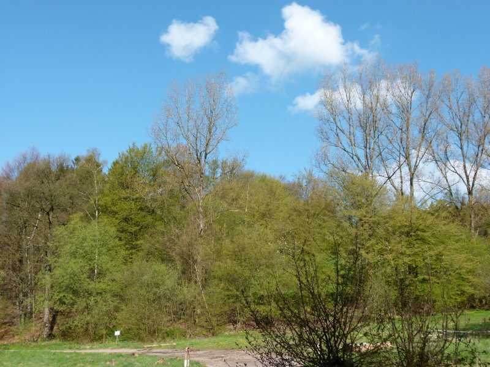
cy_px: 184
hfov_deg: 43.9
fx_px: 609
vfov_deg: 33.6
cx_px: 245
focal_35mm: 43
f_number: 4
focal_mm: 7.7
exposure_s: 1/640
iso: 100
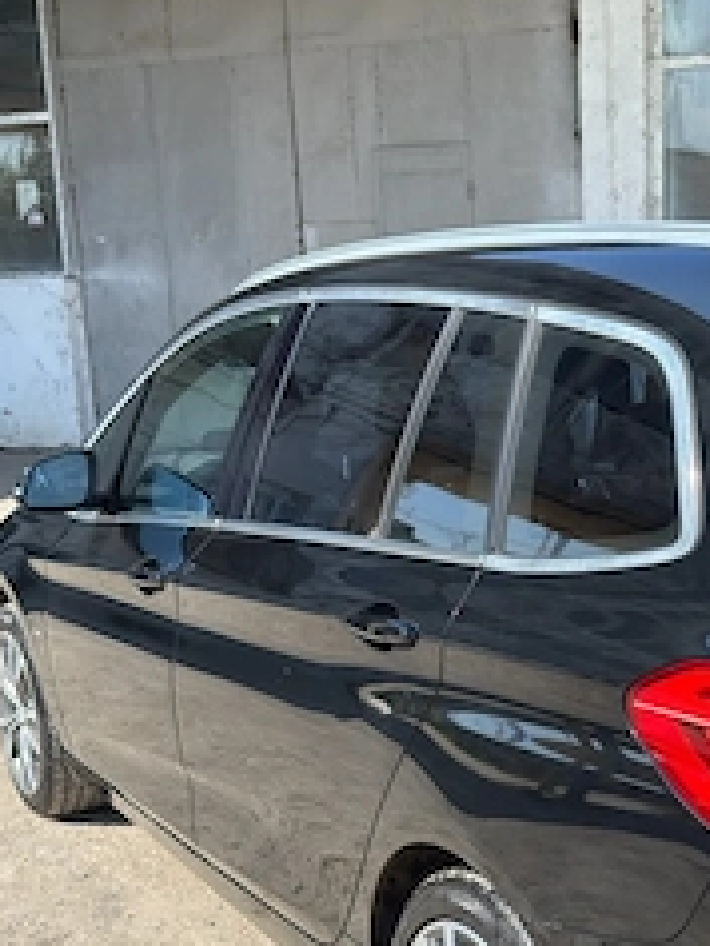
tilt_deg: -13.6
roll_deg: +1.3
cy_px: 691
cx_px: 562
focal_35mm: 59
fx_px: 1612
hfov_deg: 24.5
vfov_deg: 32.2
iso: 100
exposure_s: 1/2882
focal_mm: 6.76
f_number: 1.78
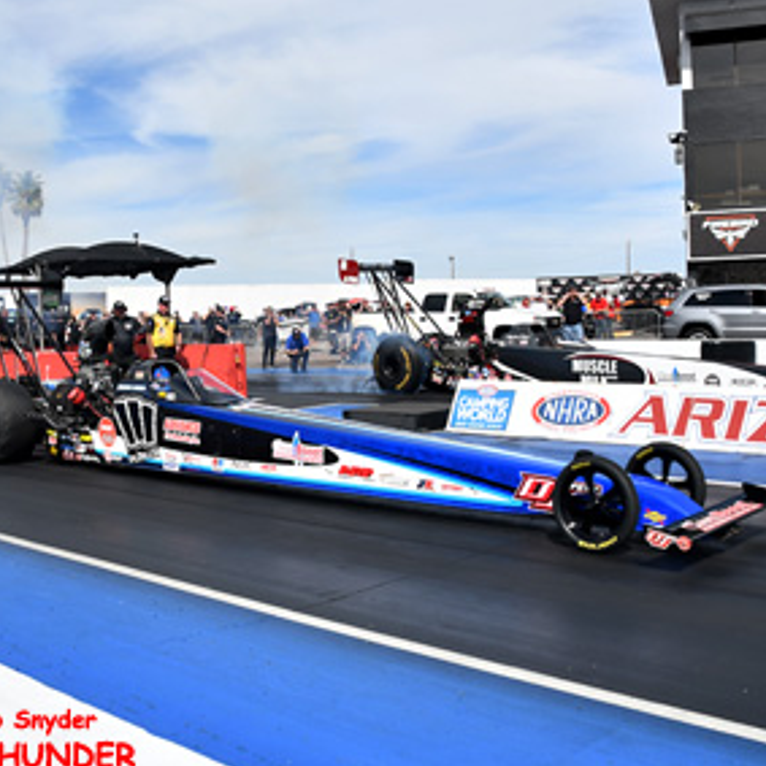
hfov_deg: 46.0
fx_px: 901
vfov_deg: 46.0
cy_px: 359
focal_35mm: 36
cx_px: 428
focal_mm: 16
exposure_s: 1/1250
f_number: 5.6
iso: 160
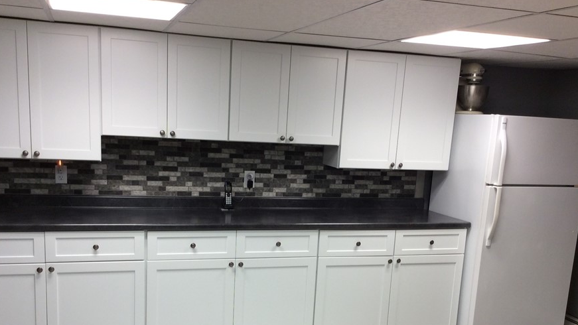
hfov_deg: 49.4
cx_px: 279
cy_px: 247
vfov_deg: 28.5
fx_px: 628
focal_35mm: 41
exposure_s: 1/30
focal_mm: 3.3
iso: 32
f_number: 2.4
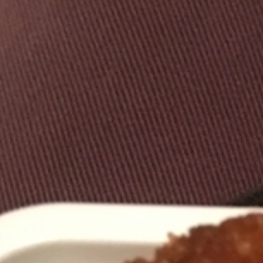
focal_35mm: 172
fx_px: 1478
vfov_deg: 9.0
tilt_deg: -64.7
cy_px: 658
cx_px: 633
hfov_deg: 9.1
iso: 200
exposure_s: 1/17
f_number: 2.2
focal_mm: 4.15
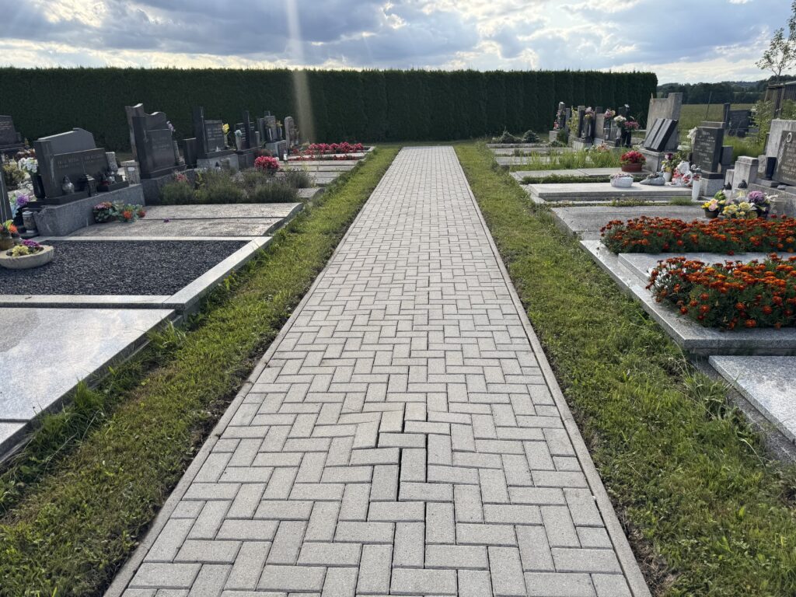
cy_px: 298
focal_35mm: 24
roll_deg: +2.8
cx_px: 398
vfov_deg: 56.8
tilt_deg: -18.3
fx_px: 552
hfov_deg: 71.6
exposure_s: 1/2959
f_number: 1.78
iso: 80
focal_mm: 6.76
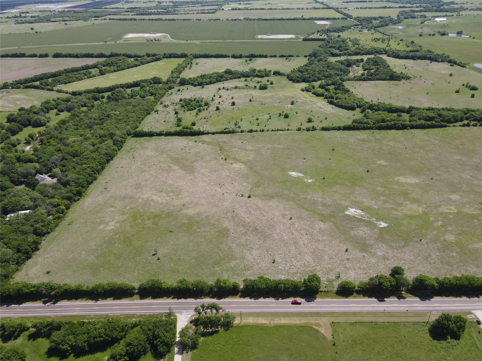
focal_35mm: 24
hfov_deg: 71.6
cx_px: 241
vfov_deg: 56.8
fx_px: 334
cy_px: 180
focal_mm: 4.5
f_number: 2.8
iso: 100
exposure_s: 1/500
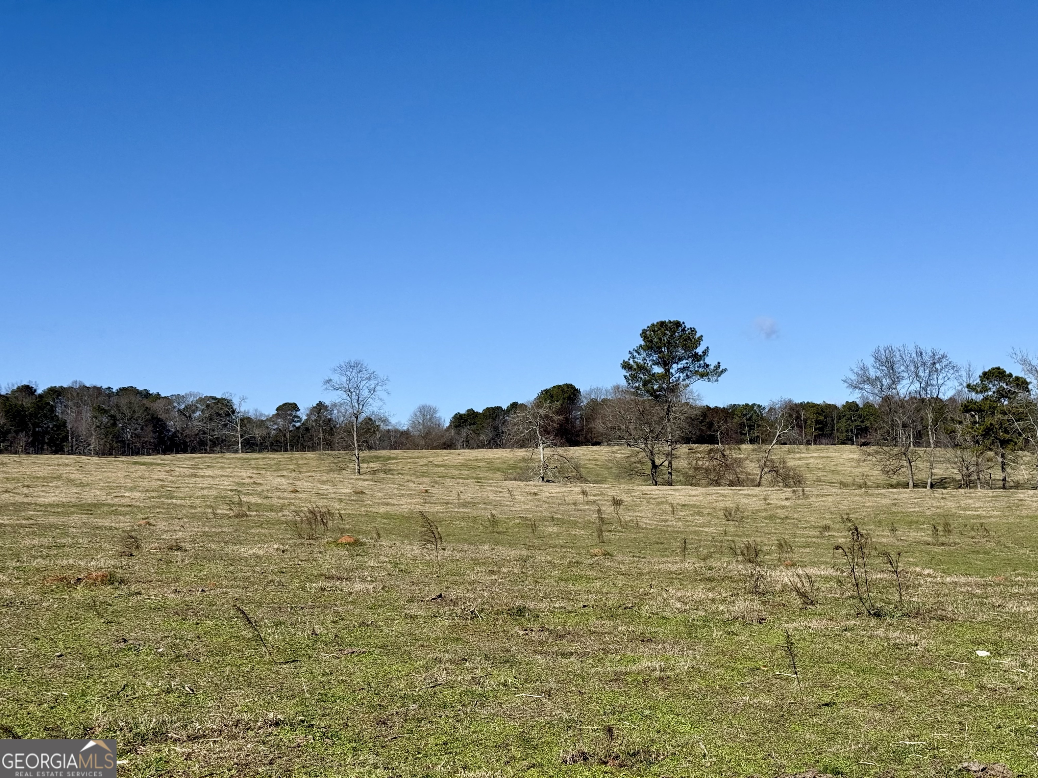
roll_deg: +0.3
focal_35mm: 48
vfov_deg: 30.3
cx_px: 519
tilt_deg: +4.5
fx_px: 1439
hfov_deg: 39.7
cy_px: 389
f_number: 1.78
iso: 64
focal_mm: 6.76
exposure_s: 1/7143
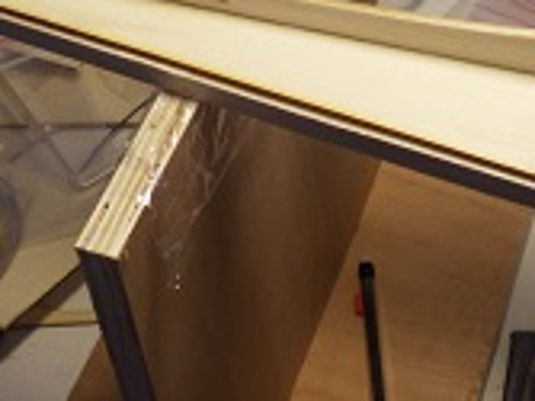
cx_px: 285
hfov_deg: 23.6
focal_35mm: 83
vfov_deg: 17.1
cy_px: -55
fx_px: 1282
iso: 100
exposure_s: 1/30
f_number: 3.1
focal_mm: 6.3
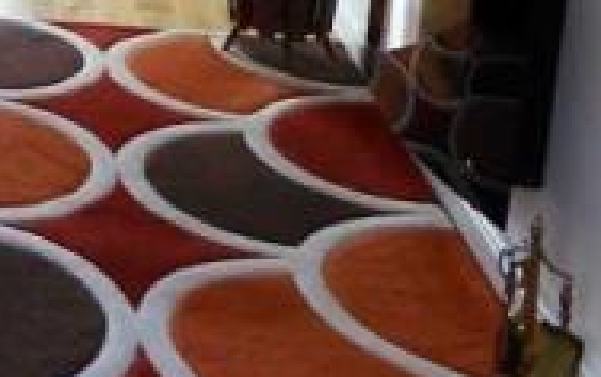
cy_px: -222
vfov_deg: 14.6
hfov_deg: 21.0
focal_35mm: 82
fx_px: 1345
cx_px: -324
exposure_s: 1/60
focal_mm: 4.3
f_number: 3.3
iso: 200
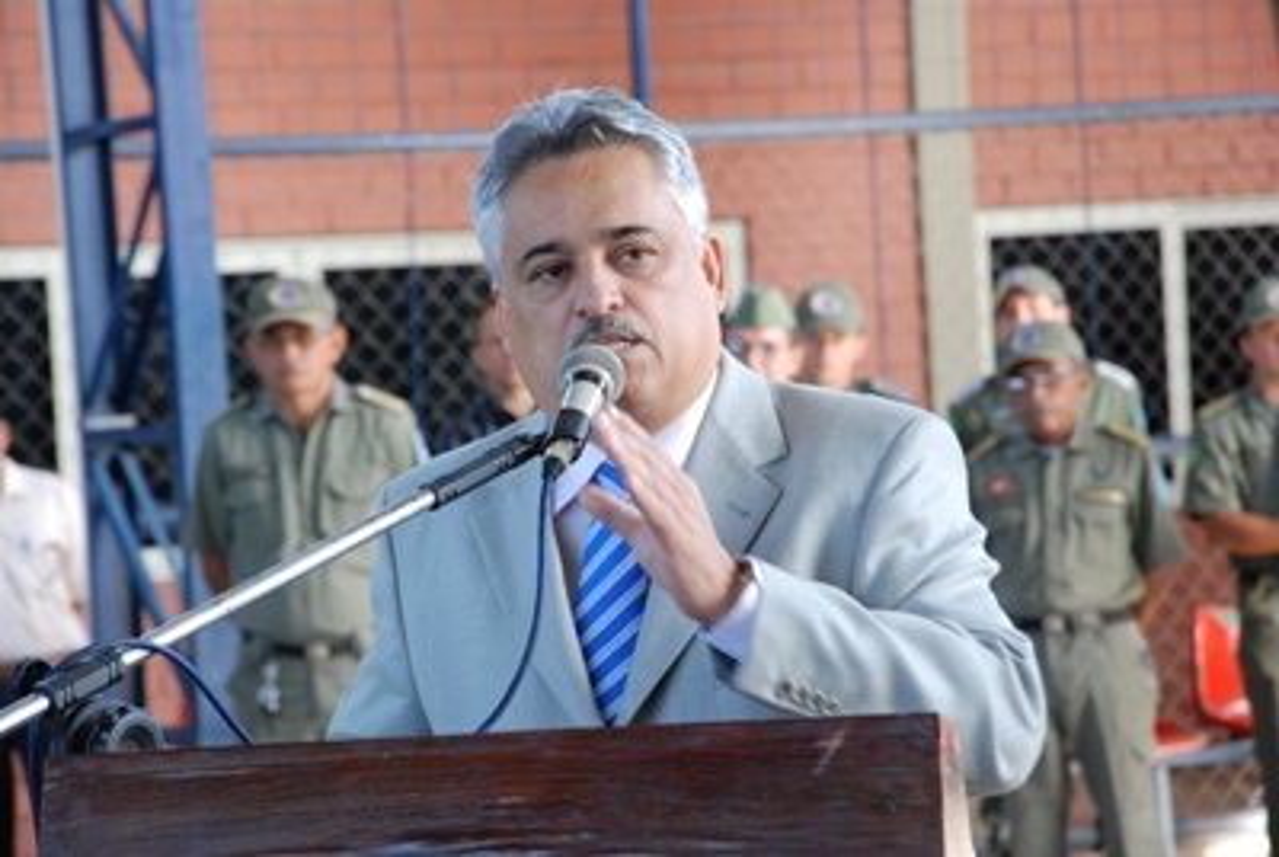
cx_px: 640
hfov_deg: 13.0
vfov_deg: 8.7
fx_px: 5604
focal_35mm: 158
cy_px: 428
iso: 800
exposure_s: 1/60
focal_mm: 105
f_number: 9
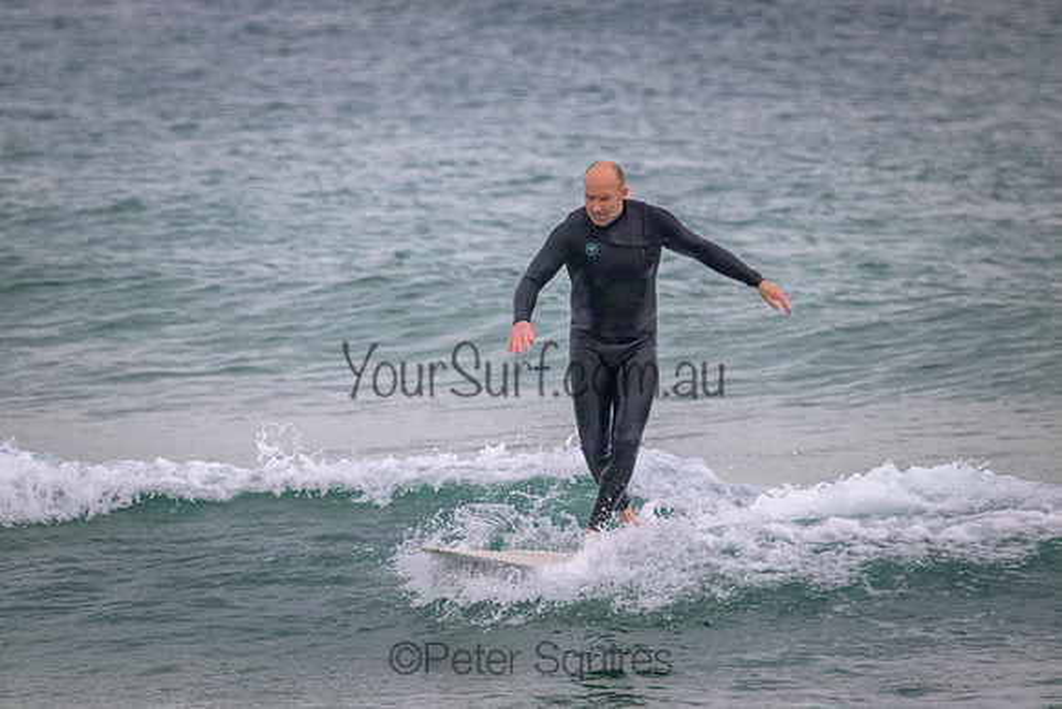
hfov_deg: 2.6
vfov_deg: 1.7
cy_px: 354
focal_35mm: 800
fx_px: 23604
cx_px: 531
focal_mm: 800
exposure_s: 1/1250
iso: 7200
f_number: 11
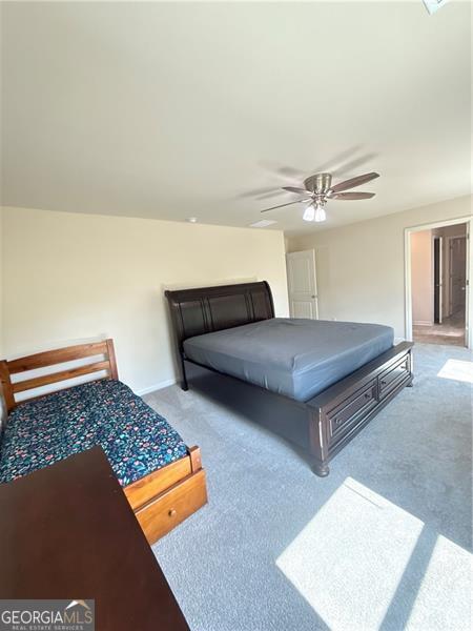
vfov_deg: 102.1
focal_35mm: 14
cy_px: 316
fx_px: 255
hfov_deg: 85.7
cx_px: 236
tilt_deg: -8.0
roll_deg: +5.3
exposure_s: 1/118
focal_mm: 2.22
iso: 250
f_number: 2.2
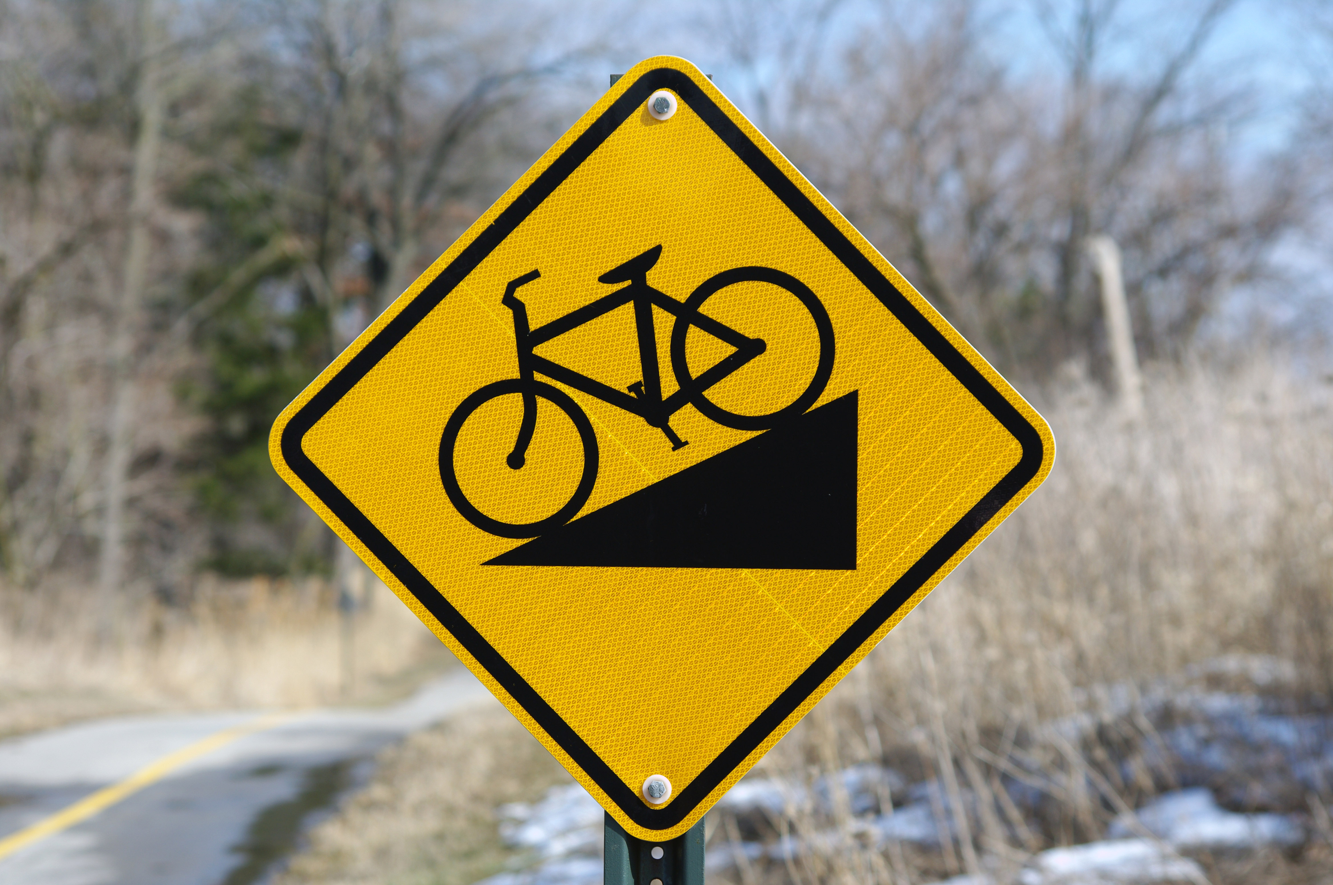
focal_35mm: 132
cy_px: 442
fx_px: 4882
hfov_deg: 15.5
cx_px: 666
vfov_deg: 10.4
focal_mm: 87.5
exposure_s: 1/250
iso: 100
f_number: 6.7
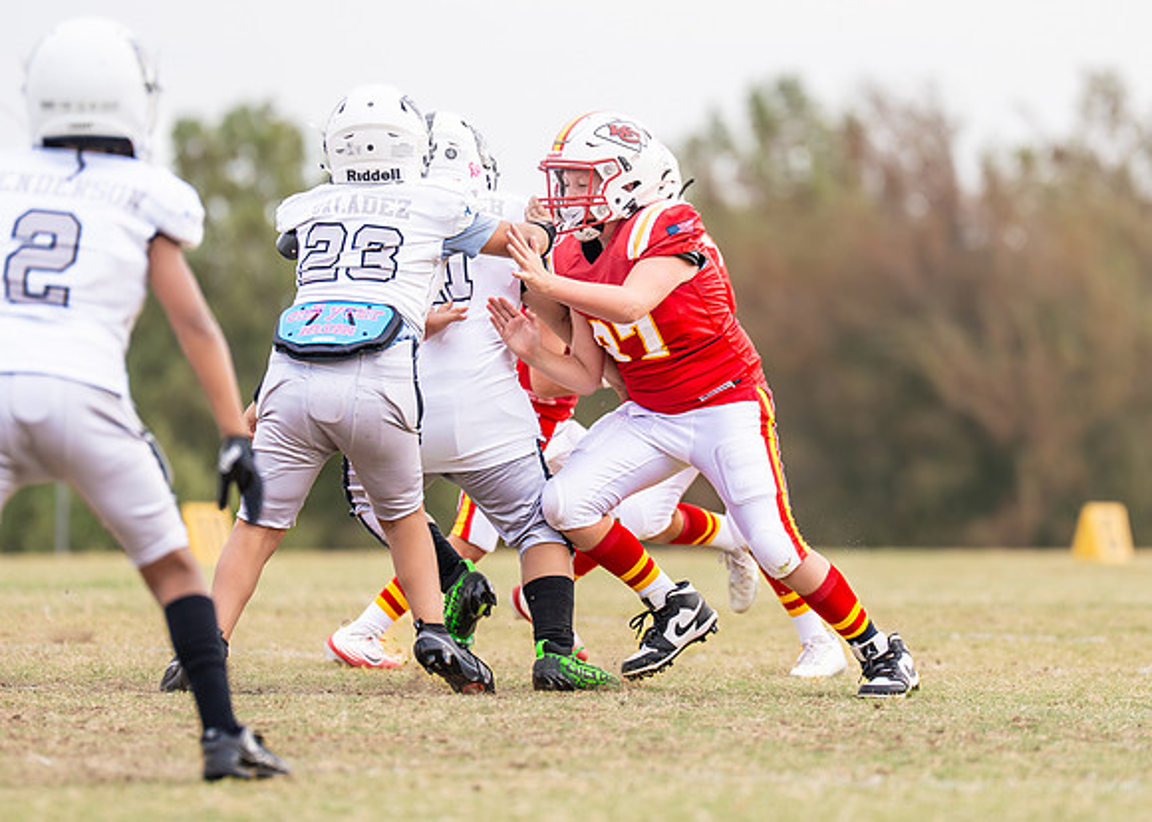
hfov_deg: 5.1
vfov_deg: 3.7
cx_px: 690
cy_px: 422
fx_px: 12856
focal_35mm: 393
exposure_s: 1/1250
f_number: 2.8
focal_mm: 200
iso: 160
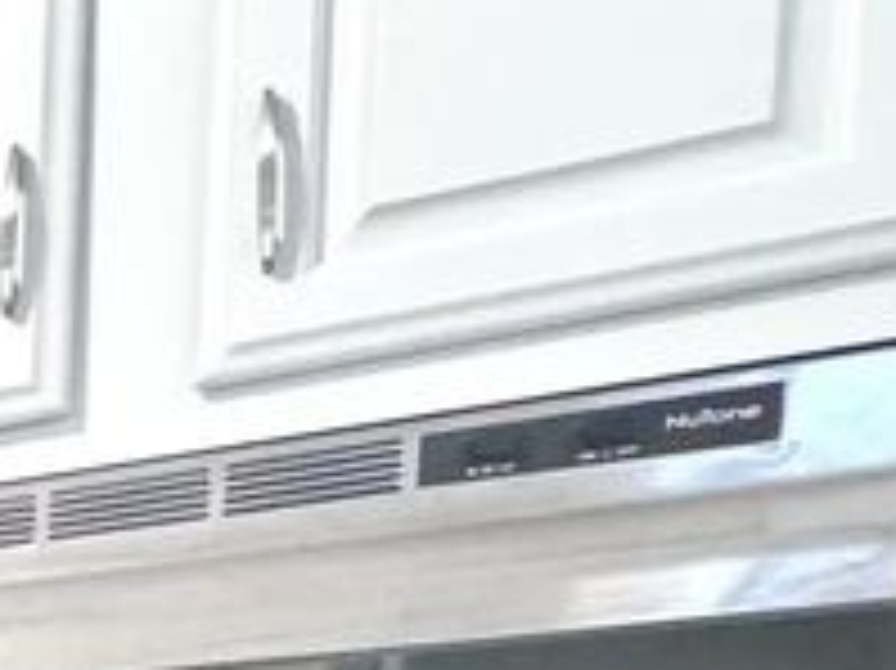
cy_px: 1169
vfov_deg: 17.1
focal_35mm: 72
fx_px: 1863
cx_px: -1171
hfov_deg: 15.8
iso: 320
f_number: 2.2
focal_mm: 2.22
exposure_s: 1/60
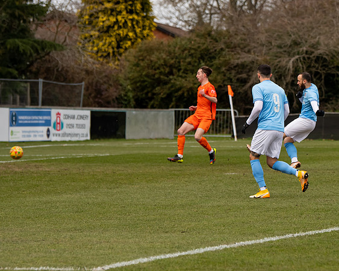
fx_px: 2422
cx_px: 275
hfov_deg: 8.0
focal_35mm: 241
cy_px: 122
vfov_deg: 6.4
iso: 500
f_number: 4
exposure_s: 1/1600
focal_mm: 130
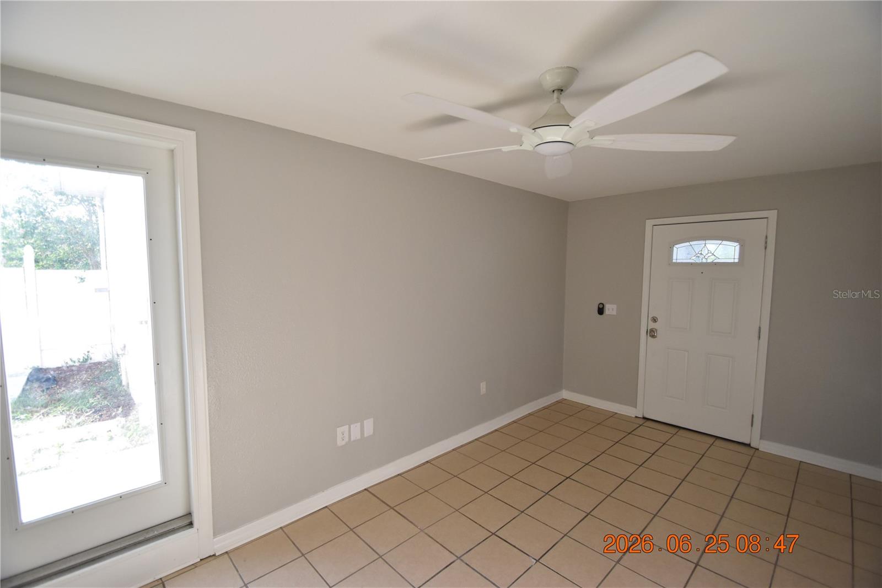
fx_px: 367
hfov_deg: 100.4
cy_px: 294
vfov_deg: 77.3
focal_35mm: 15
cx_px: 441
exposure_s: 1/750
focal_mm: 10
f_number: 3.5
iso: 800
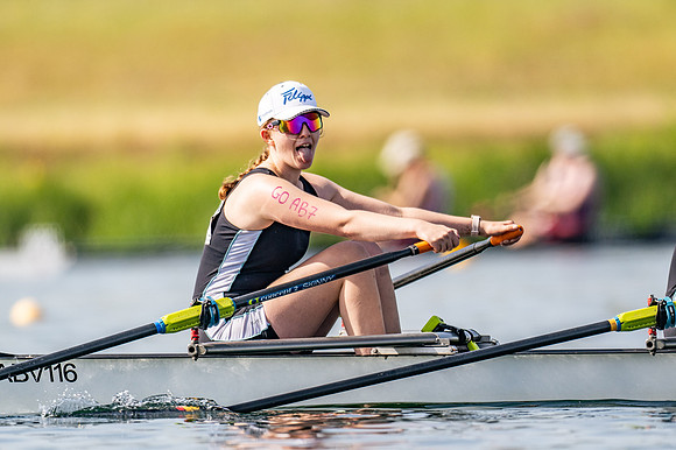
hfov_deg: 2.3
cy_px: 225
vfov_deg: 1.5
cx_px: 338
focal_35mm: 900
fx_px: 16890
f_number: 4
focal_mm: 600
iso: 180
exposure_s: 1/2500
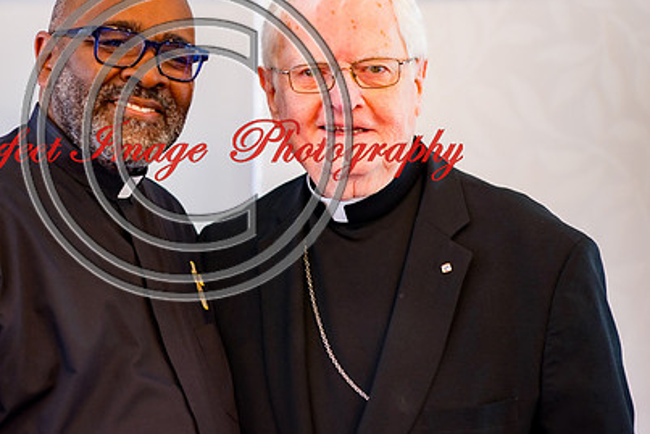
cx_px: 185
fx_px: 2727
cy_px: 146
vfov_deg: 9.1
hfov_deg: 13.6
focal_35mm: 151
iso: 500
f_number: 2.2
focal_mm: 105
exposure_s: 1/80
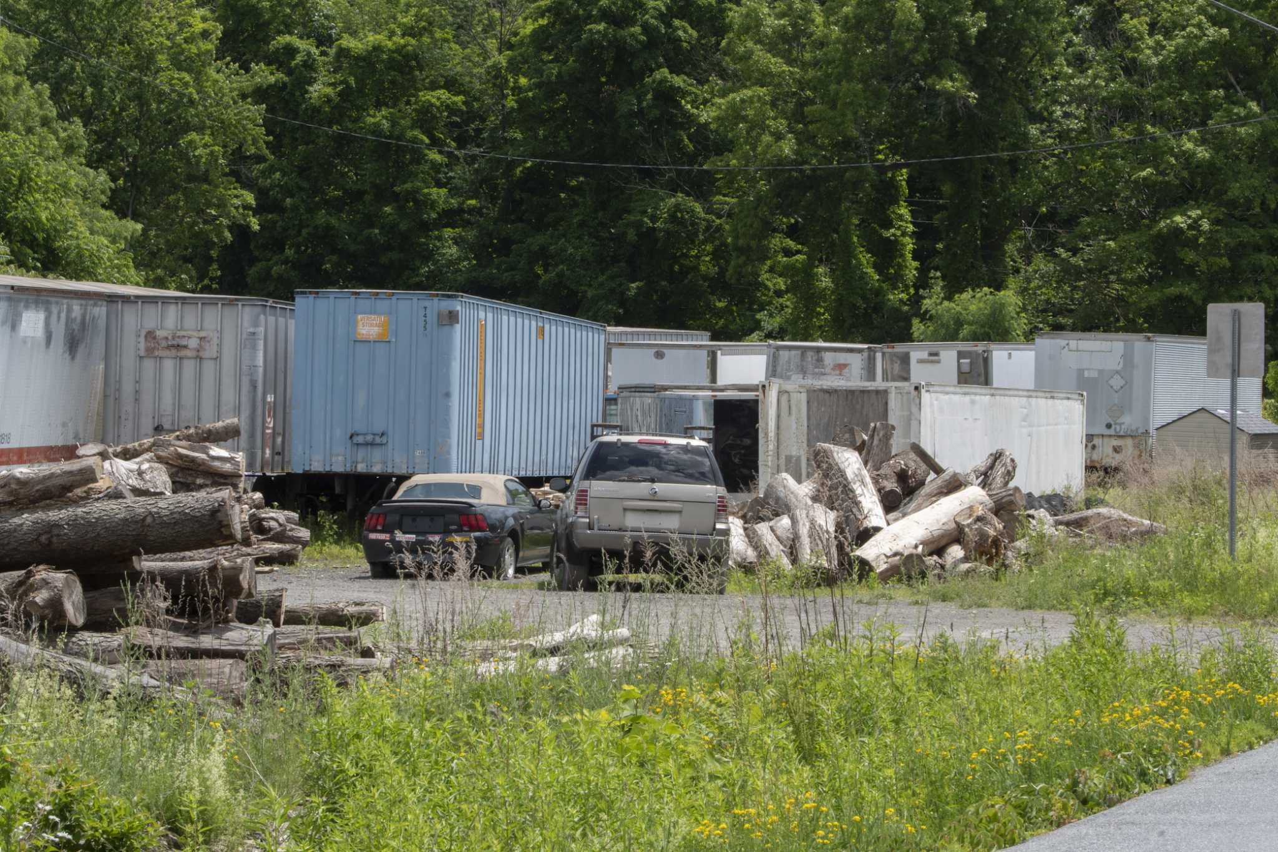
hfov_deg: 19.5
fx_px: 3727
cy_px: 426
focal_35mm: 105
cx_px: 639
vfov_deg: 13.0
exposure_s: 1/160
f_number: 20
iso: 400
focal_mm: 70
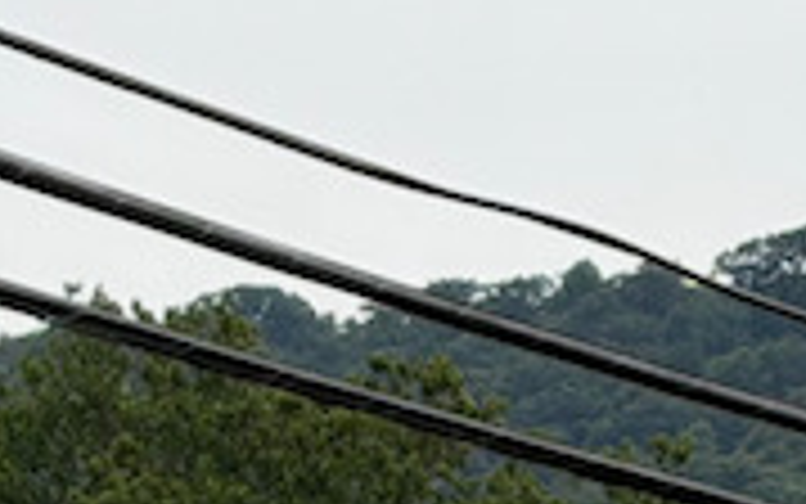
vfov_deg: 3.6
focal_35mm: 363
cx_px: 279
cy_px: 1202
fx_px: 7976
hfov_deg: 5.8
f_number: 1.78
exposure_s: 1/7143
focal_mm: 6.76
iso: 80
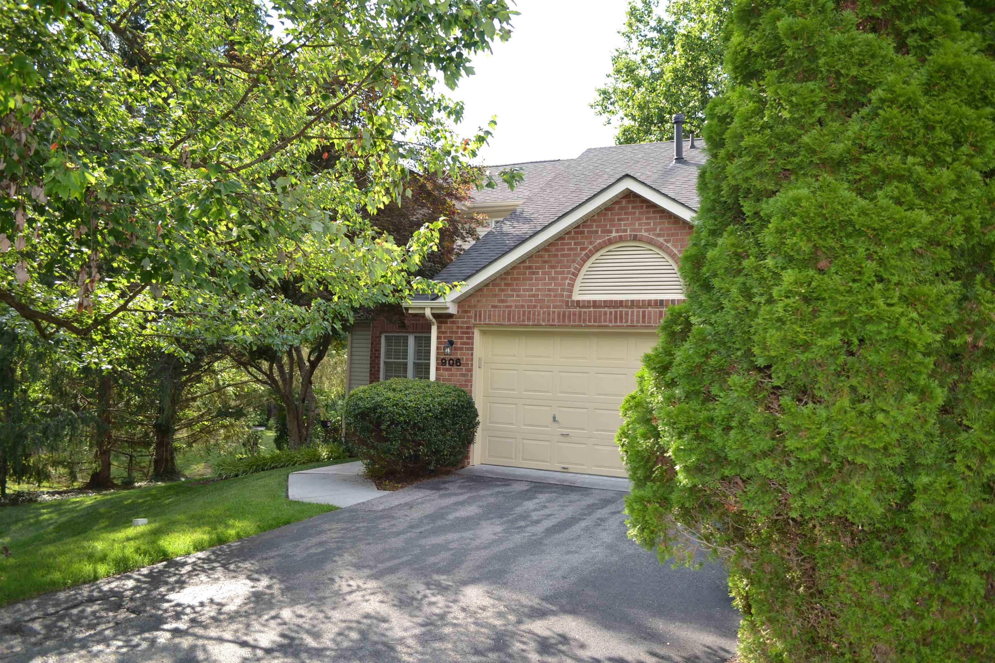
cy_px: 332
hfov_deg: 67.4
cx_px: 498
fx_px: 746
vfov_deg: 47.9
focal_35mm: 27
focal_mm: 18
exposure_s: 1/160
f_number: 4
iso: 100
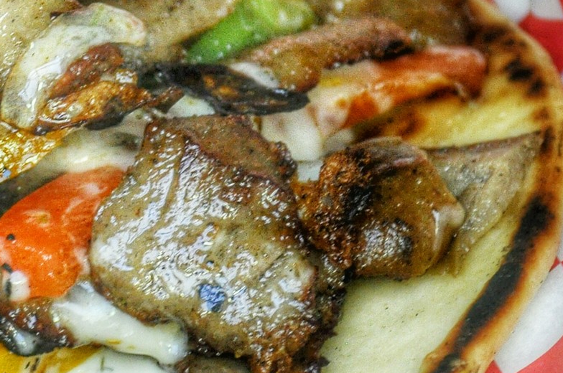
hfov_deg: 6.1
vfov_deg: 4.1
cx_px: -119
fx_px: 5230
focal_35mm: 335
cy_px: 101
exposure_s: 1/80
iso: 800
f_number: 7.1
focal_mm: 70
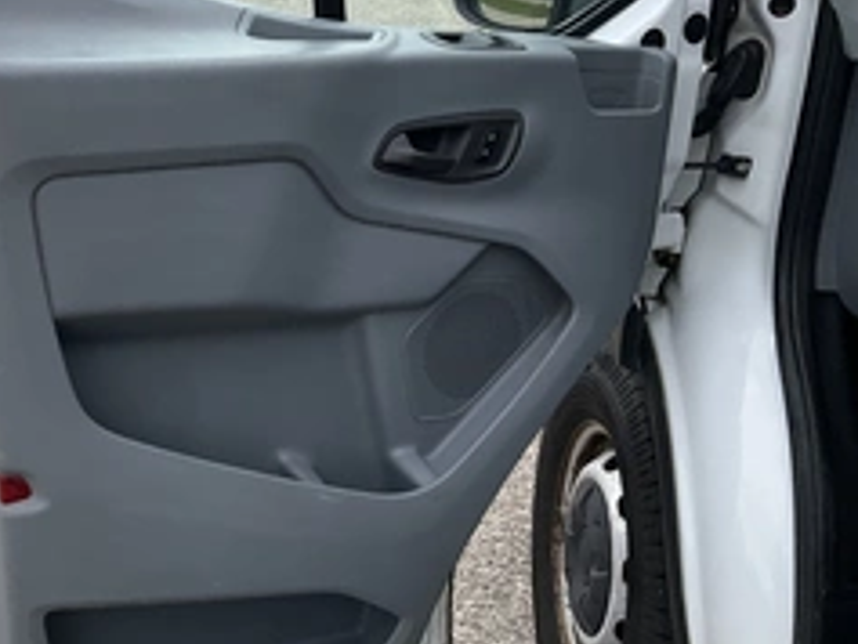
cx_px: 138
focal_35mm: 49
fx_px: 1215
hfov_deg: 37.1
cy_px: 351
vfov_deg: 29.7
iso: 25
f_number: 1.8
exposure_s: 1/709
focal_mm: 3
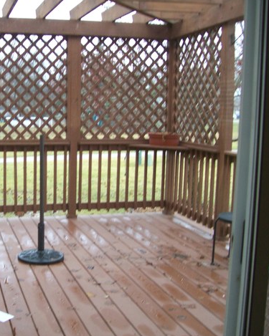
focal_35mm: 48
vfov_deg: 38.8
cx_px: 42
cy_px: 166
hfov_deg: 30.4
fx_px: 478
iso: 80
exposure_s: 1/73.1
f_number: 2.7
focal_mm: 6
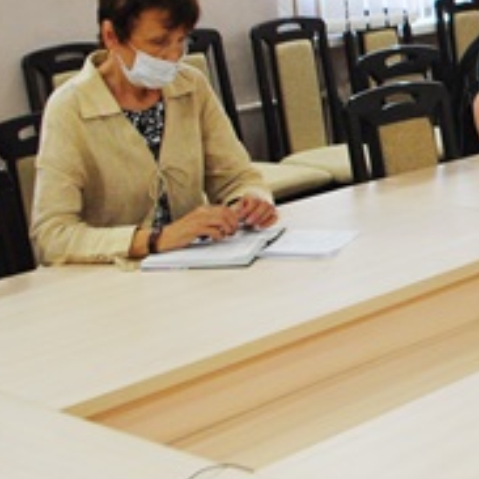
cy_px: 93
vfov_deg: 19.5
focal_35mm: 88
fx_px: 1378
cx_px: 626
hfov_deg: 18.3
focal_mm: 18
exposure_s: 1/40
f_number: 3.5
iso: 400
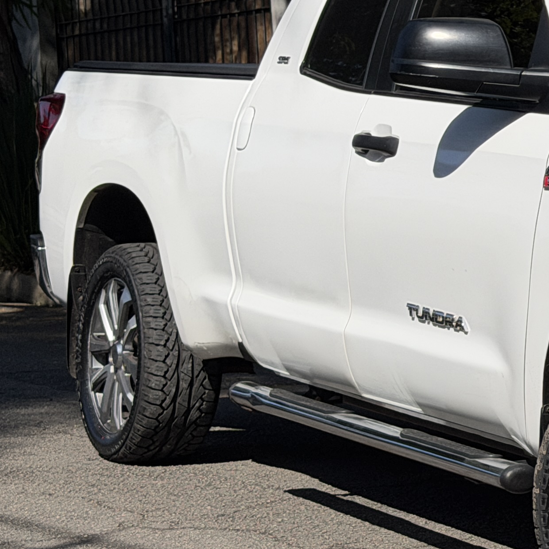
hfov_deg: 12.1
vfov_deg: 12.6
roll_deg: +4.1
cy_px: 122
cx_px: 800
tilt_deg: -0.3
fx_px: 2476
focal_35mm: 138
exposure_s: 1/7874
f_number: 1.78
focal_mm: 6.76
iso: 64
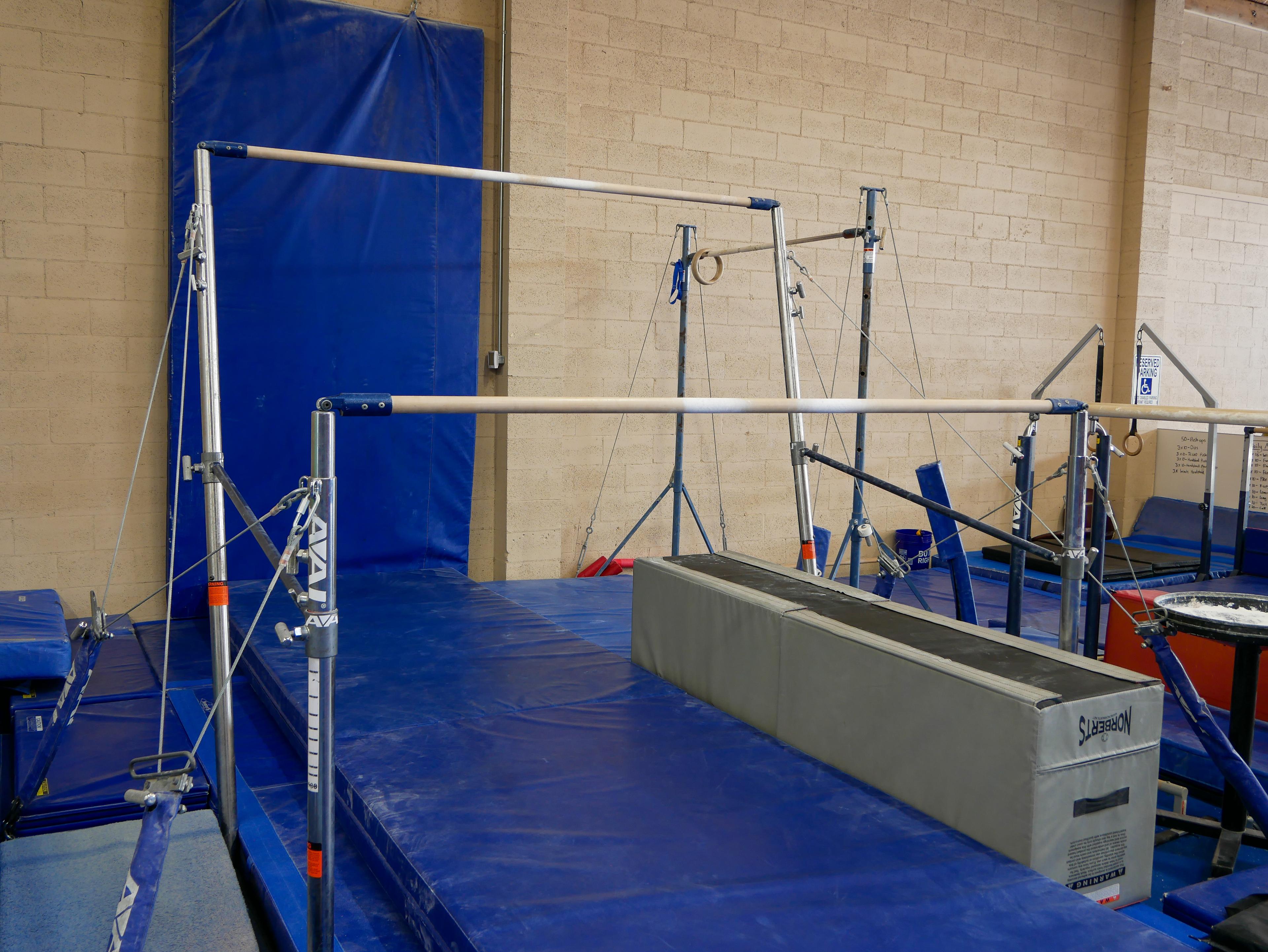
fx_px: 1099
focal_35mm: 30
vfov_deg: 46.8
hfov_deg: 59.9
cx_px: 634
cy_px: 476
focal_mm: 15
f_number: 3.7
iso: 200
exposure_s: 1/10
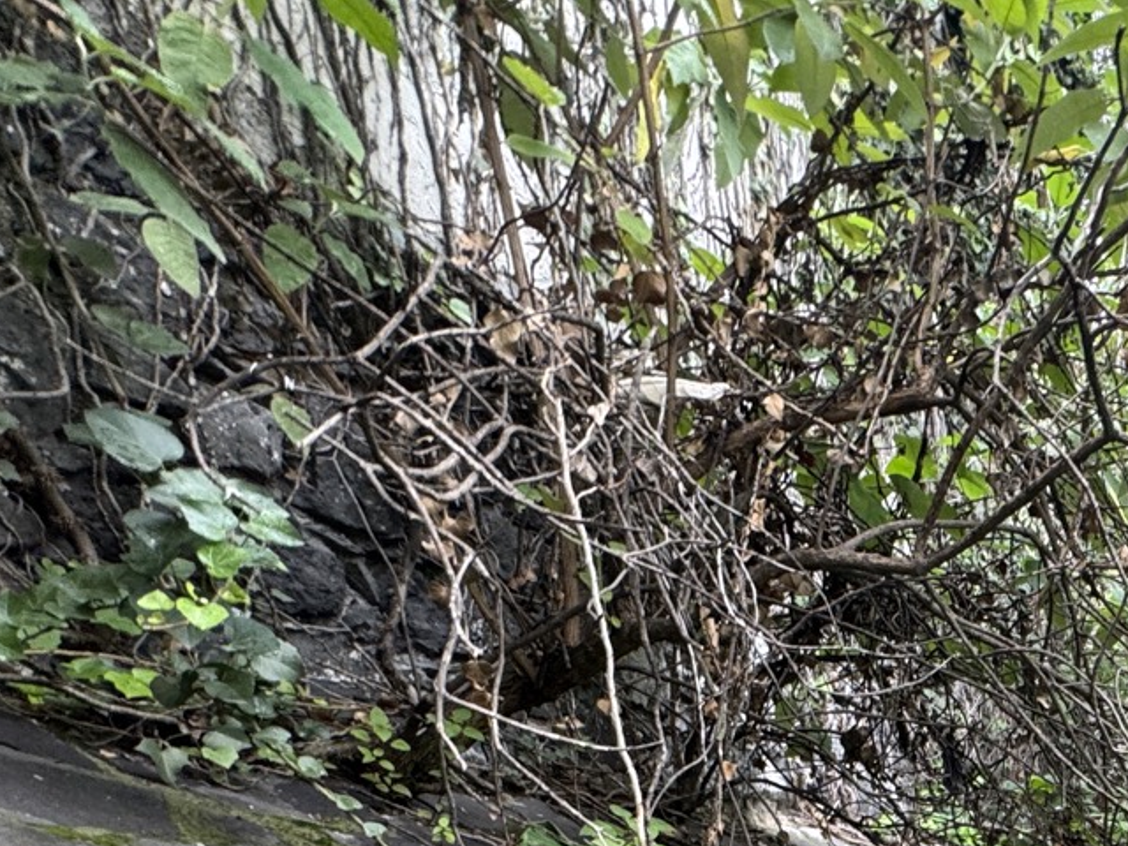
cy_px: 1056
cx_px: 1232
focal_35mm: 35
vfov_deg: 32.4
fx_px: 1141
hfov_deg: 42.0
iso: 125
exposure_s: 1/99
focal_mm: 2.22
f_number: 2.2
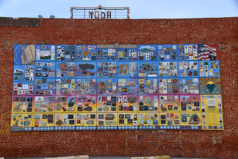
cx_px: 119
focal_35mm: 46
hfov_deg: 42.7
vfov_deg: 29.3
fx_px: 304
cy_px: 80
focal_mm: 31
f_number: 9
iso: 100
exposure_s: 1/320
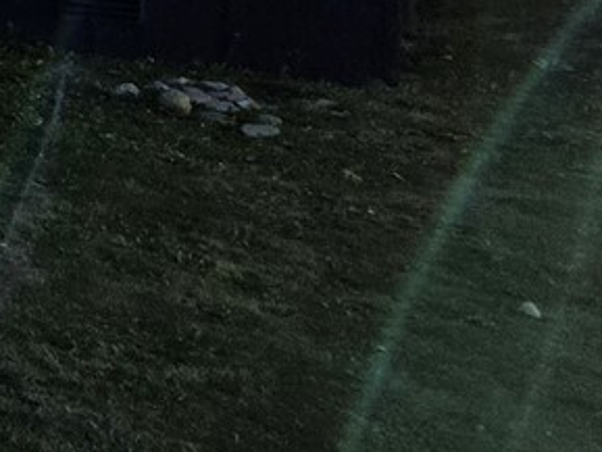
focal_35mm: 72
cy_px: -154
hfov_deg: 13.6
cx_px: -983
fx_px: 1253
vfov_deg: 18.8
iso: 32
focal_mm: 2.2
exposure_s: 1/2054
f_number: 1.9
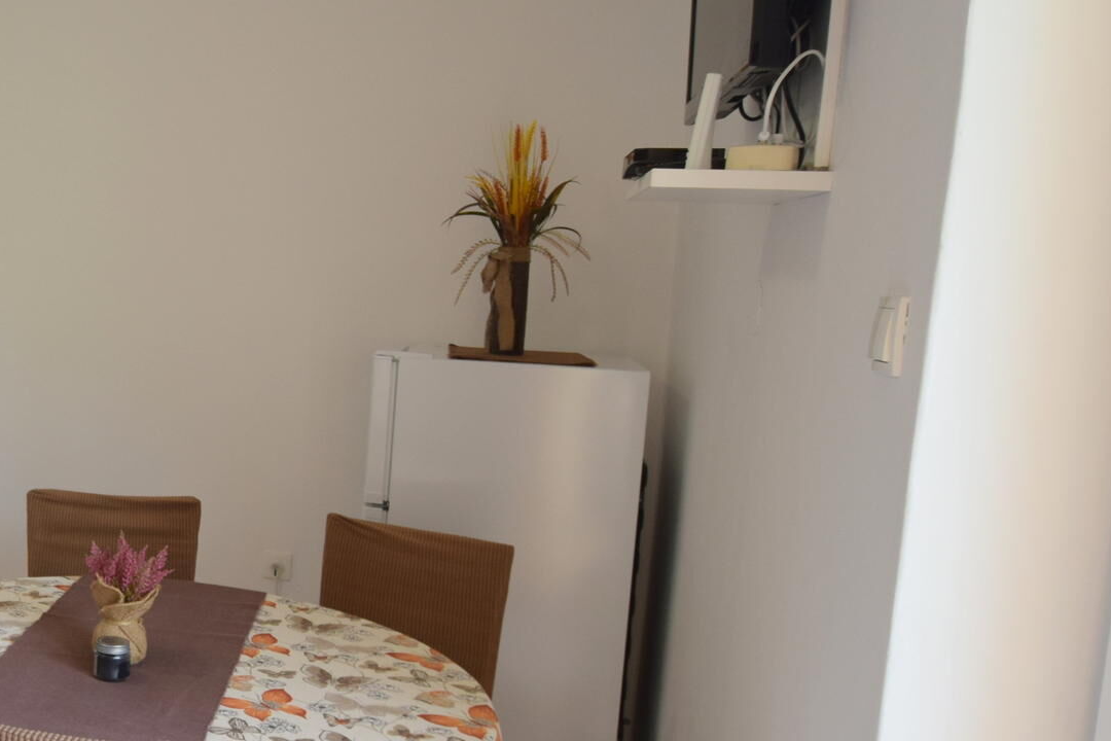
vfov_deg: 33.4
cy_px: 354
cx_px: -51
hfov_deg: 40.9
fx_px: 1234
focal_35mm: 40
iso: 400
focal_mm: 12
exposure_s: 1/100
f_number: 5
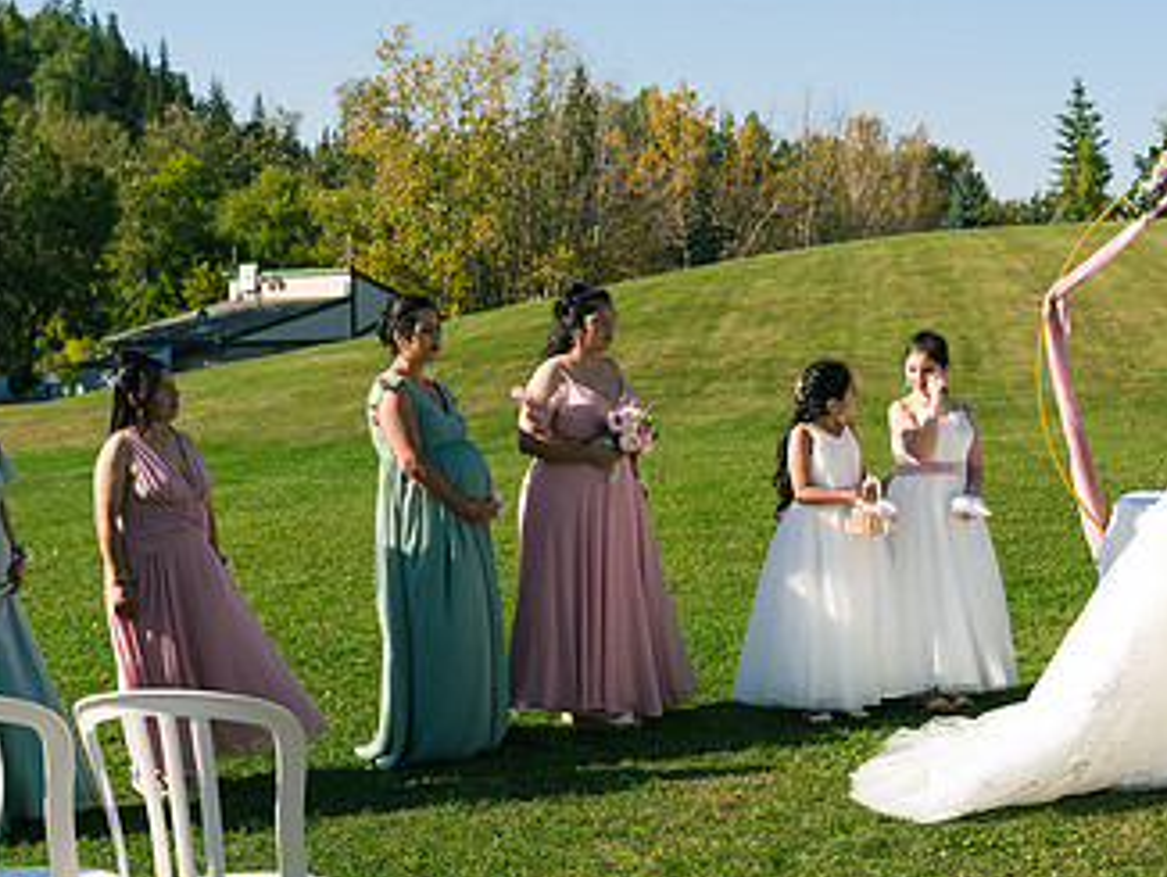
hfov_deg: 29.8
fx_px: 2193
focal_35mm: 65
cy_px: 546
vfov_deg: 22.6
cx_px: 555
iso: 250
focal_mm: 38
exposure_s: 1/1250
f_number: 5
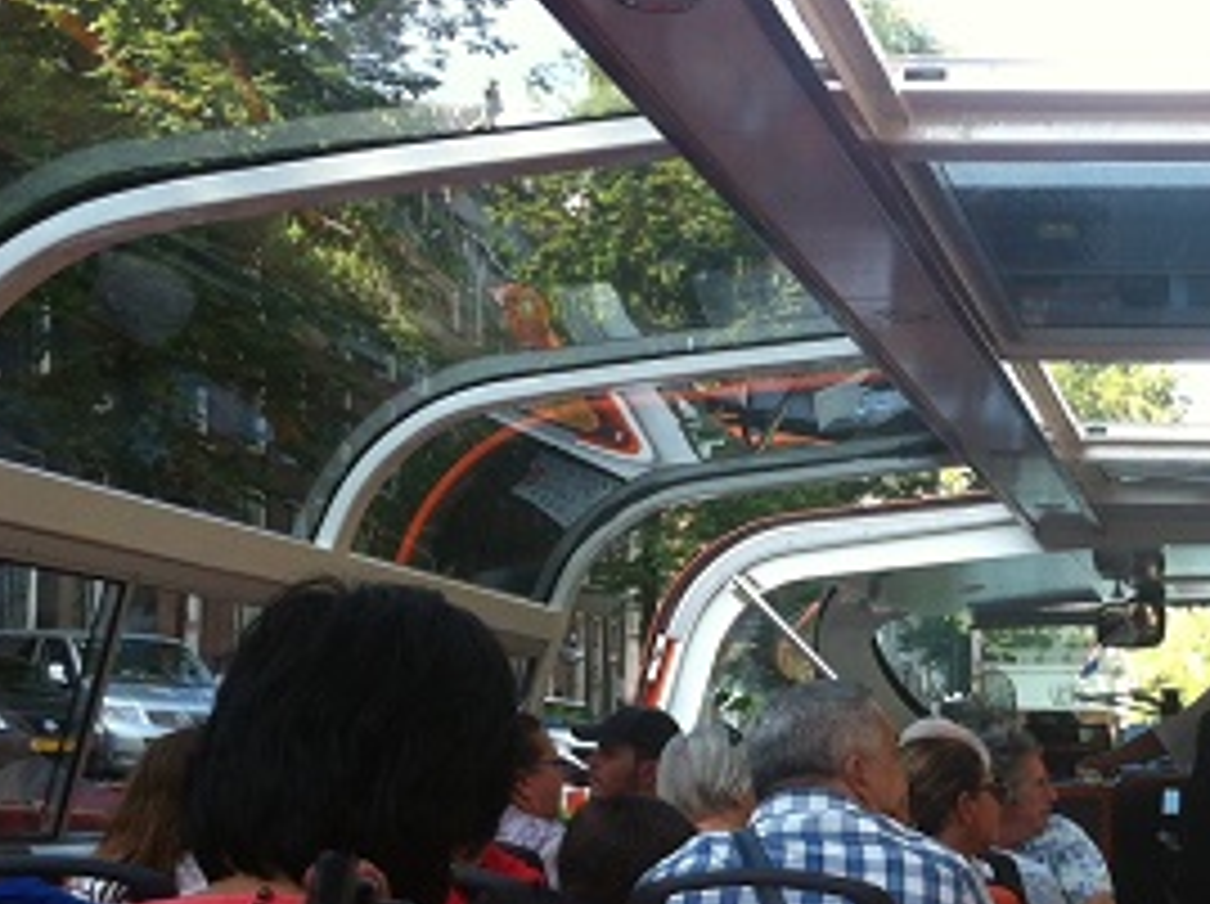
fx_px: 2723
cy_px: 697
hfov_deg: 24.2
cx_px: 1134
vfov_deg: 18.7
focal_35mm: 78
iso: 80
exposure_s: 1/120
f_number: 2.8
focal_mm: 3.85
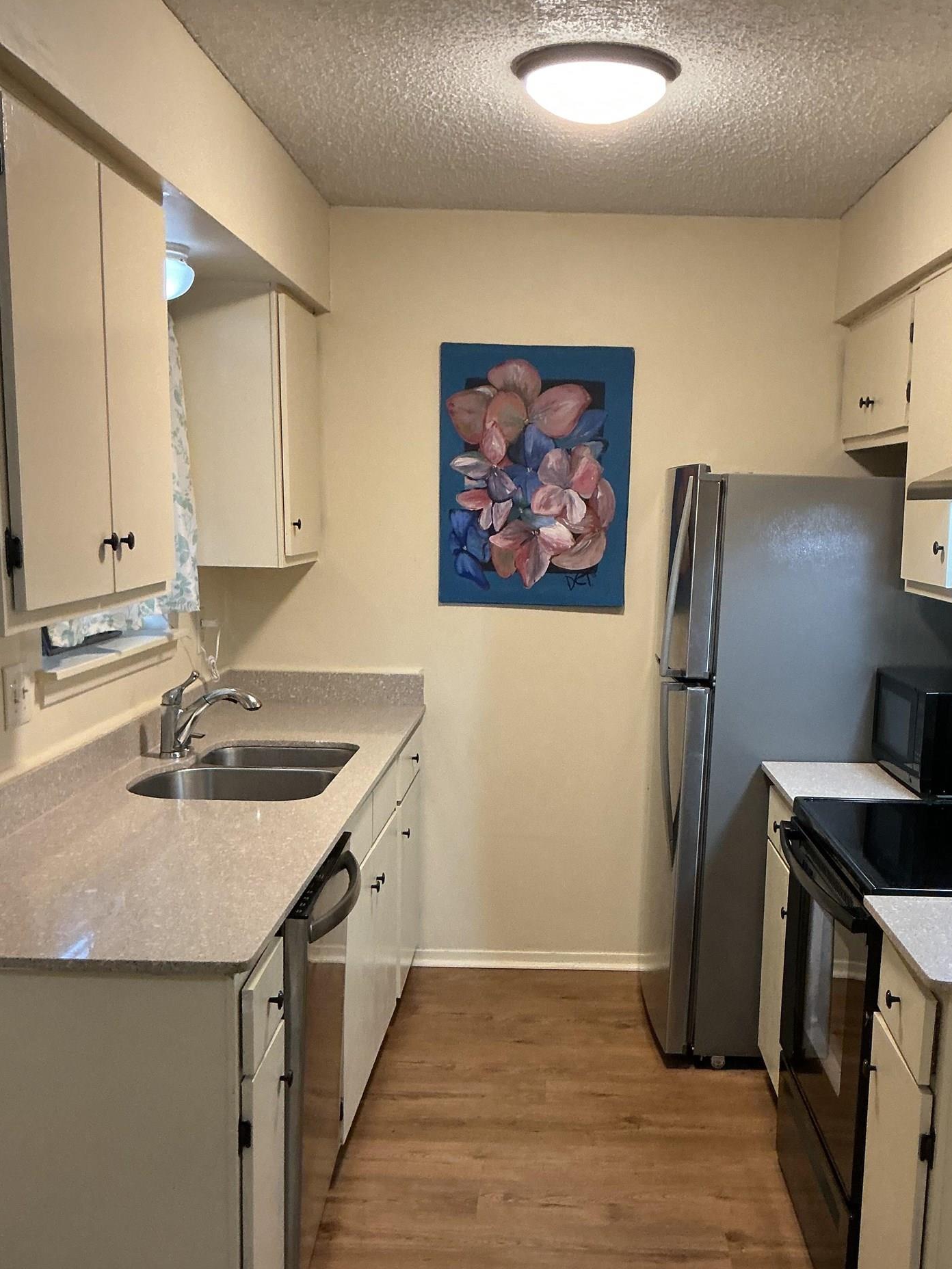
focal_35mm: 36
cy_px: 766
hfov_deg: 39.5
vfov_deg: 51.0
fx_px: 1320
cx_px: 557
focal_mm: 3
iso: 160
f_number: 1.8
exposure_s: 1/60
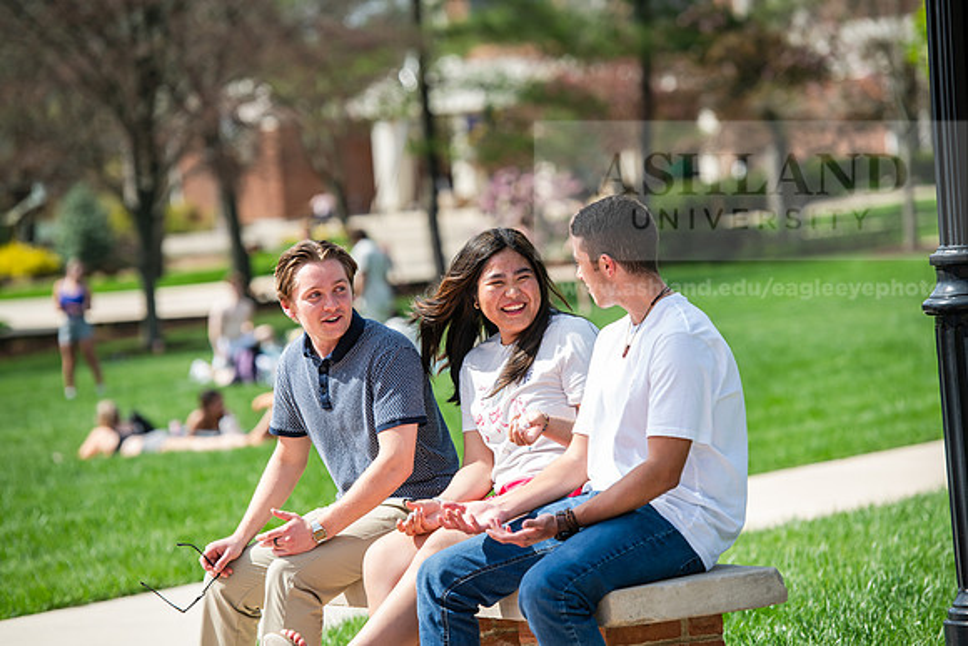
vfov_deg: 8.6
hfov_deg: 12.8
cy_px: 323
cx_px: 484
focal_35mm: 160
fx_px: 4303
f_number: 4
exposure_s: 1/500
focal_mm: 160
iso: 125
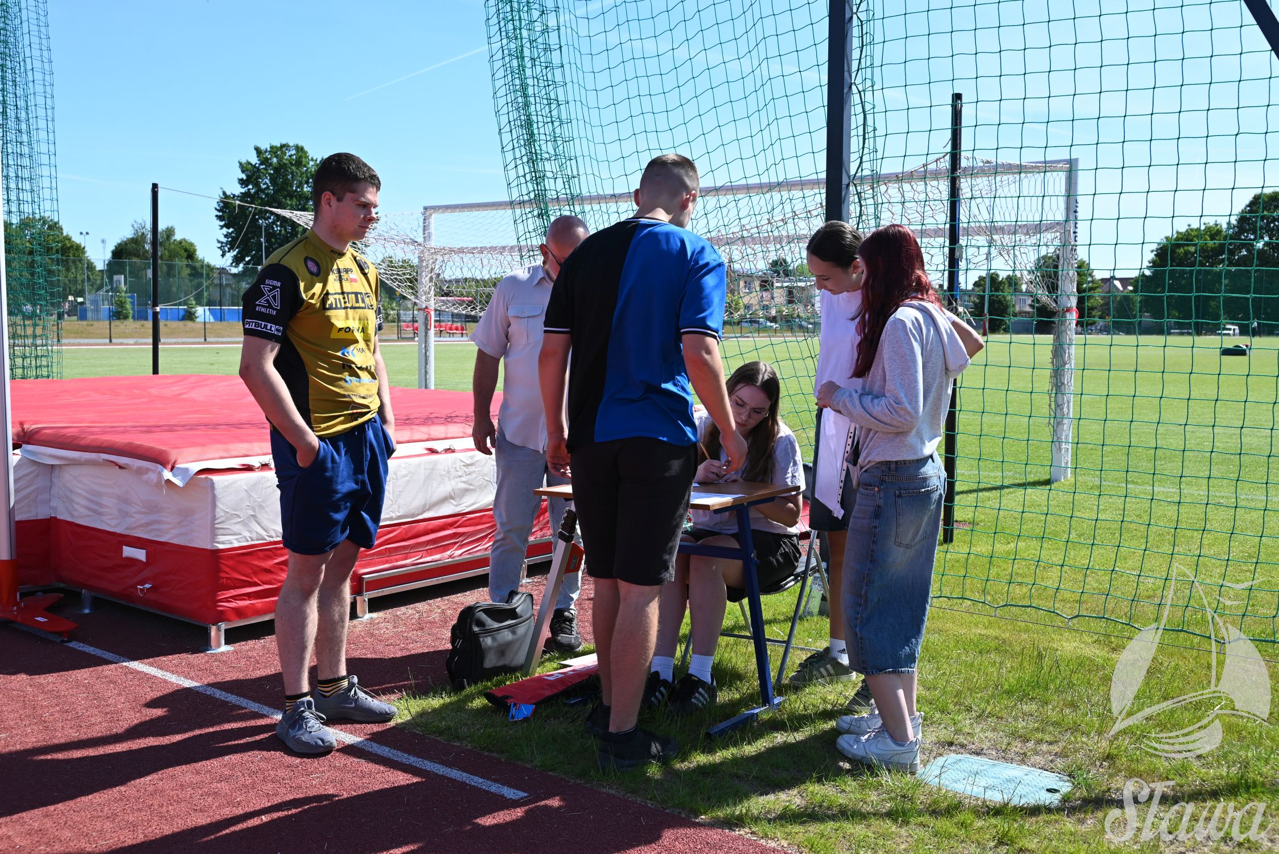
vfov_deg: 37.9
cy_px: 427
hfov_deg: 54.4
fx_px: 1244
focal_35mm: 35
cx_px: 640
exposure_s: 1/320
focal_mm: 35
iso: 100
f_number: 6.3
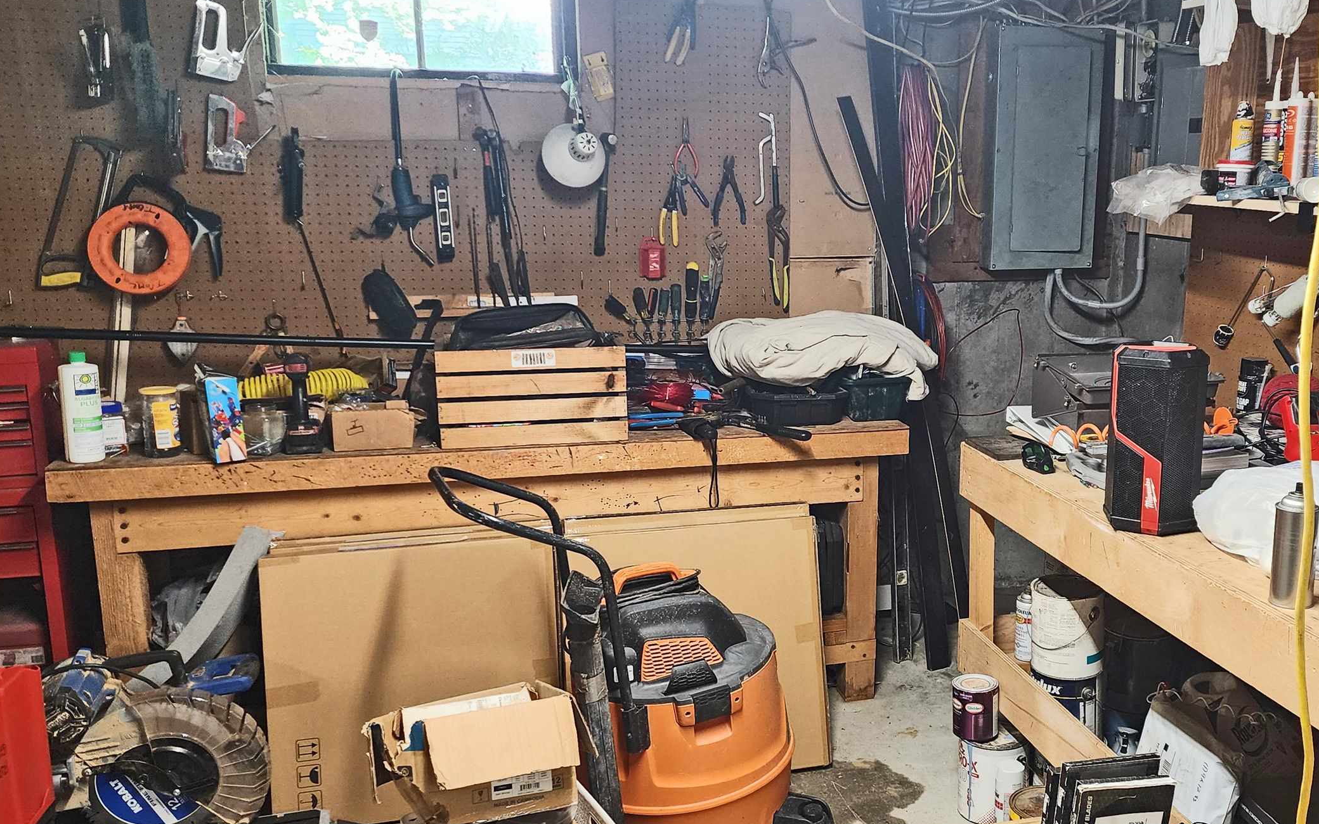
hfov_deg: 53.2
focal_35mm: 36
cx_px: 856
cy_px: 458
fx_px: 1294
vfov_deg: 35.3
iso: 500
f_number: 1.8
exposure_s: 1/120
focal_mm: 6.4
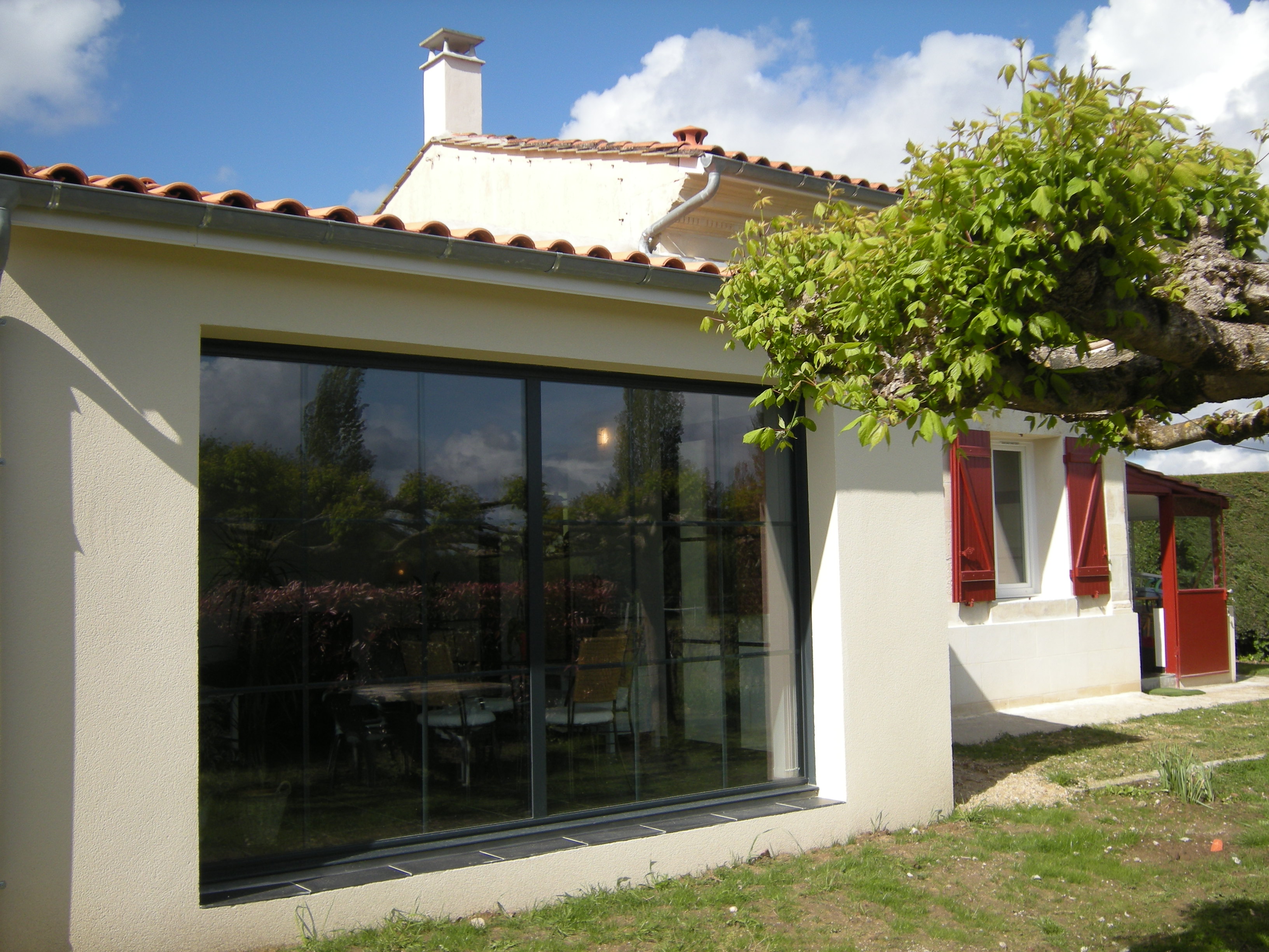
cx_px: 634
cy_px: 476
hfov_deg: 49.0
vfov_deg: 37.7
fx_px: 1393
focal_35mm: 38
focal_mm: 6.3
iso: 64
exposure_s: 1/228
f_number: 6.4
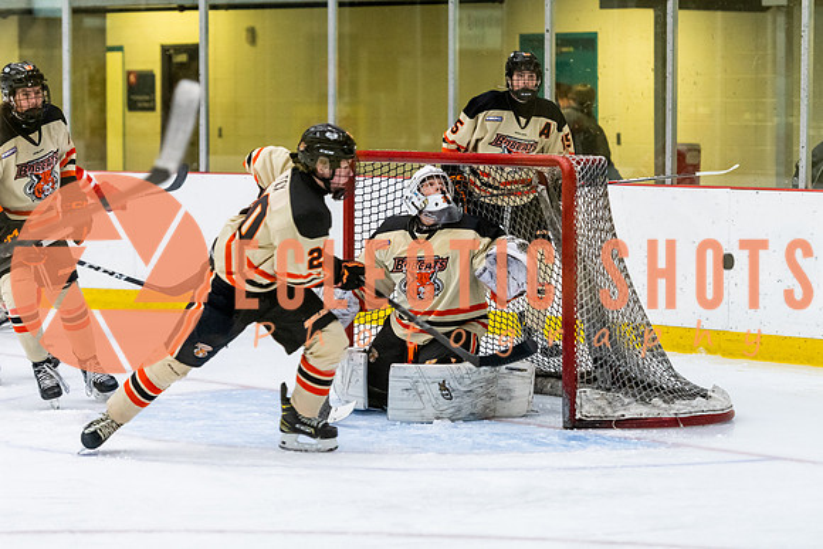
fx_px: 3232
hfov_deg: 14.5
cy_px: 298
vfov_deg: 9.7
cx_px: 411
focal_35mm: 141
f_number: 2.8
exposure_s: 1/640
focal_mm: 122
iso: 3200
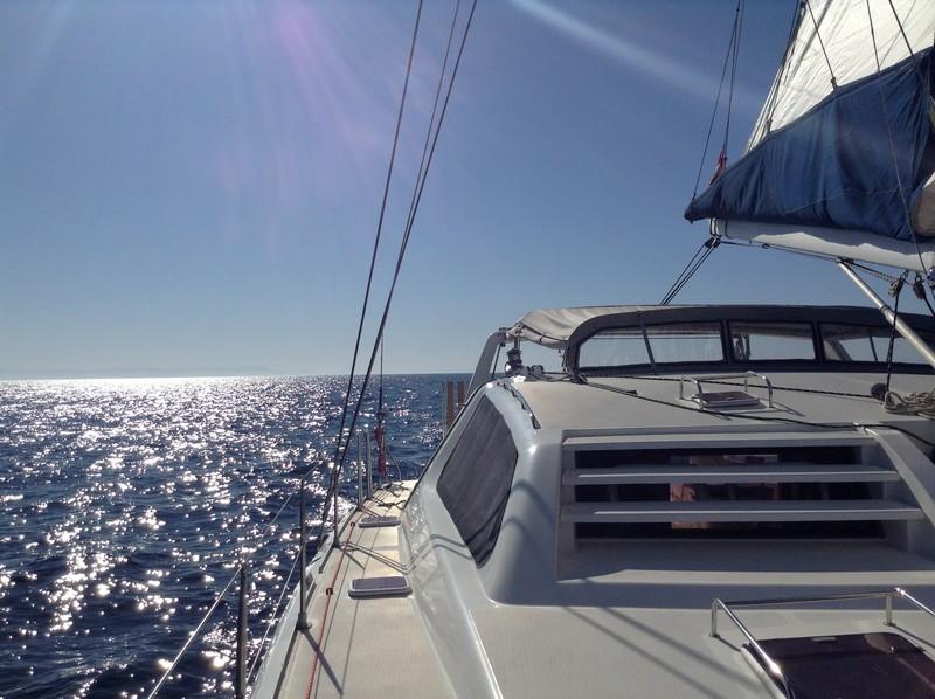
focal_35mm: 33
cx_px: 468
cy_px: 350
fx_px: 890
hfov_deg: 55.4
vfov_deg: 42.9
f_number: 2.4
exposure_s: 1/4831
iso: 25
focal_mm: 3.3
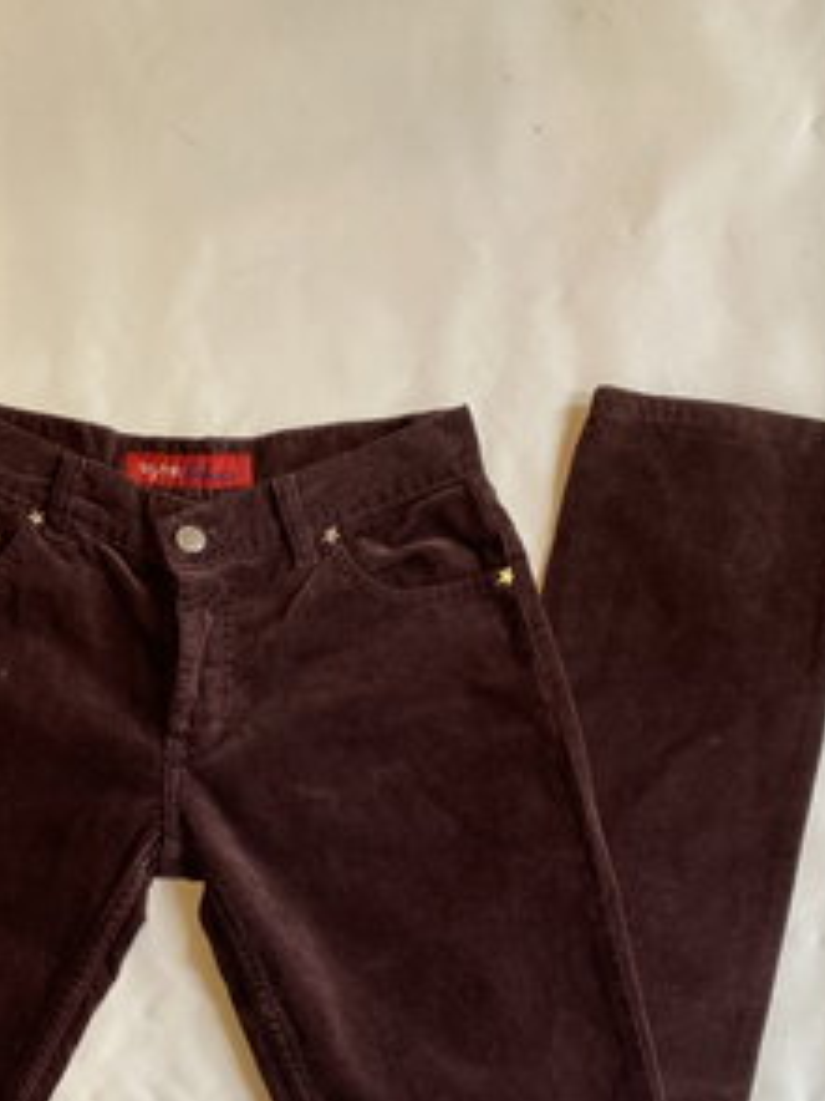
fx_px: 1495
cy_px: 991
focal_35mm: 47
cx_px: 194
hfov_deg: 30.3
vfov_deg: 37.8
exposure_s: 1/100
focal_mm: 4.25
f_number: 1.8
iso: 100
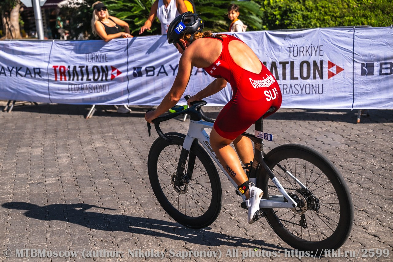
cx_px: 196
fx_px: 764
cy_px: 131
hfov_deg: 28.8
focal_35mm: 70
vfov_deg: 19.5
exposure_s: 1/5000
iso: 200
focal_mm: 70
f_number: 4
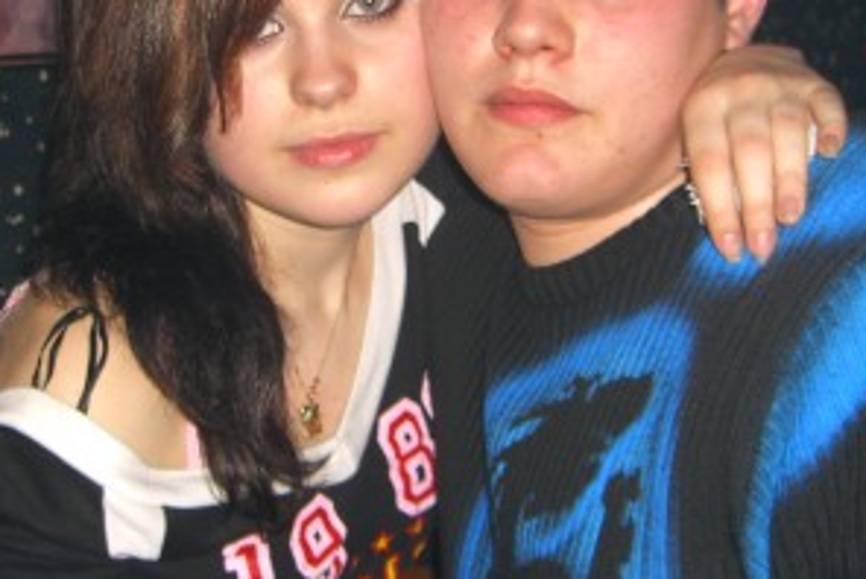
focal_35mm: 80
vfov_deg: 17.0
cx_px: 360
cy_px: 167
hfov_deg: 25.3
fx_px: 1926
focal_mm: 7.9
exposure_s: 1/60
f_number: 2.8
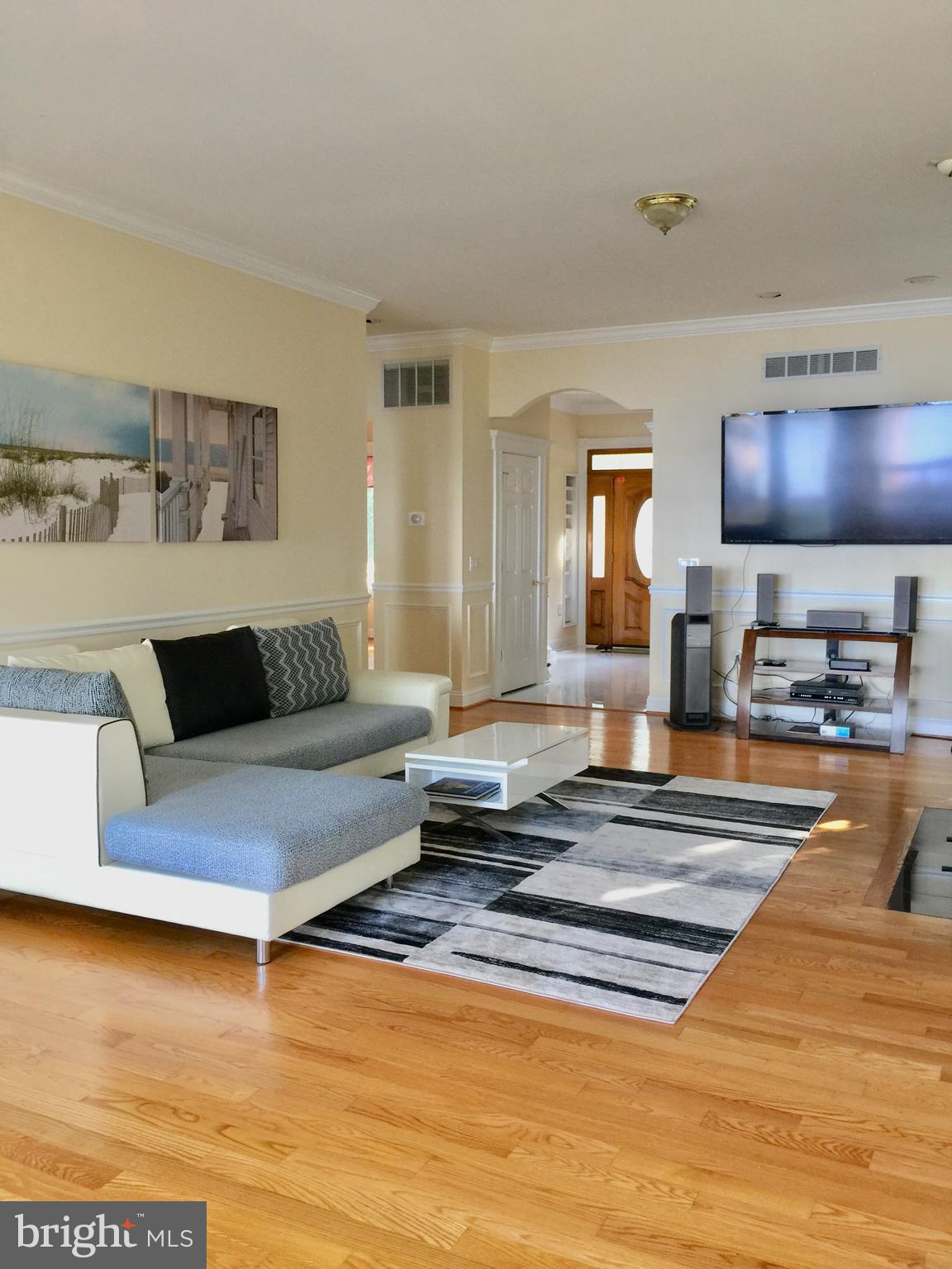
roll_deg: -0.5
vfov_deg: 61.7
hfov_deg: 48.2
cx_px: 476
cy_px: 634
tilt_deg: -3.4
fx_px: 1063
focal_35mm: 29
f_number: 2.2
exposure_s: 1/15
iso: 50
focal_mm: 4.15
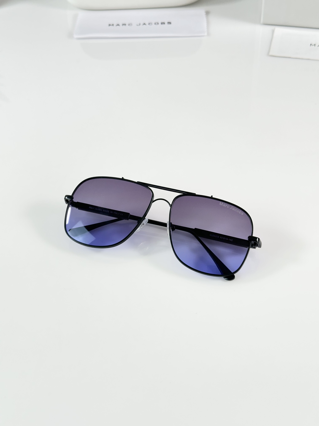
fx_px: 590
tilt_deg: -45.0
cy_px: 213
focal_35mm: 48
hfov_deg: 30.3
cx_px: 160
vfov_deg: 39.7
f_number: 1.78
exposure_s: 1/100
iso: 64
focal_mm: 6.86
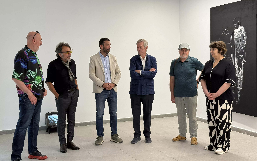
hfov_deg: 39.6
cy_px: 78
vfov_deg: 25.3
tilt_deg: -3.6
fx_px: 357
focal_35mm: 51
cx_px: 128
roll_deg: +1.4
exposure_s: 1/100
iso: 50
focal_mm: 6.76
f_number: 1.78
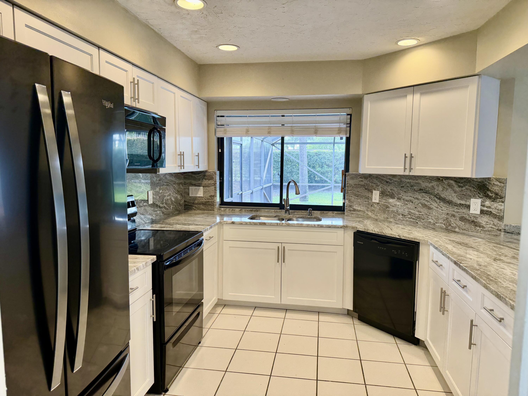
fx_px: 366
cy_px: 198
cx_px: 264
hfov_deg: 71.6
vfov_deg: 56.8
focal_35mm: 24
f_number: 1.78
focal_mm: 6.76
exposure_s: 1/120
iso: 125
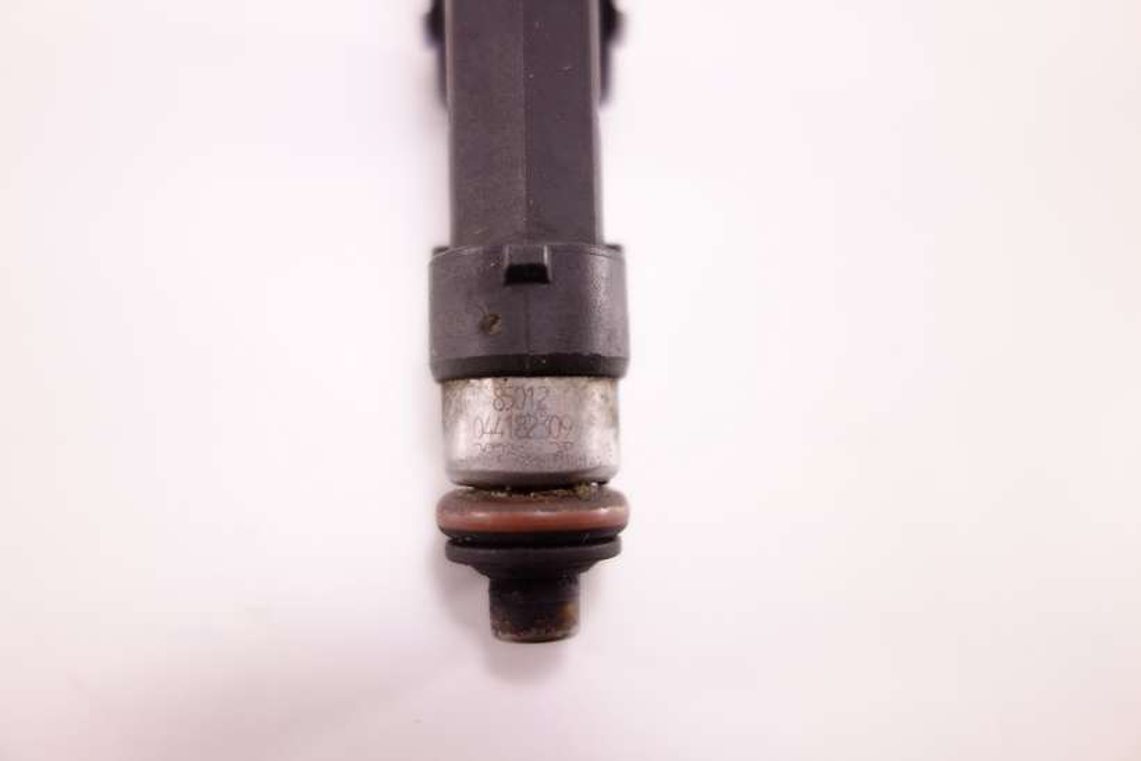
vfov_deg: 46.4
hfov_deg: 65.5
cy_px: 380
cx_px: 570
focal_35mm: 28
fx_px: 888
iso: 125
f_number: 2
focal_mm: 10.4
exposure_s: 1/100
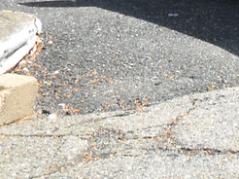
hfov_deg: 12.6
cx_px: 305
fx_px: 1048
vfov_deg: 9.3
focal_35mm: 152
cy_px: -132
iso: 100
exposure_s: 1/125
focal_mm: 6.2
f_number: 8.9
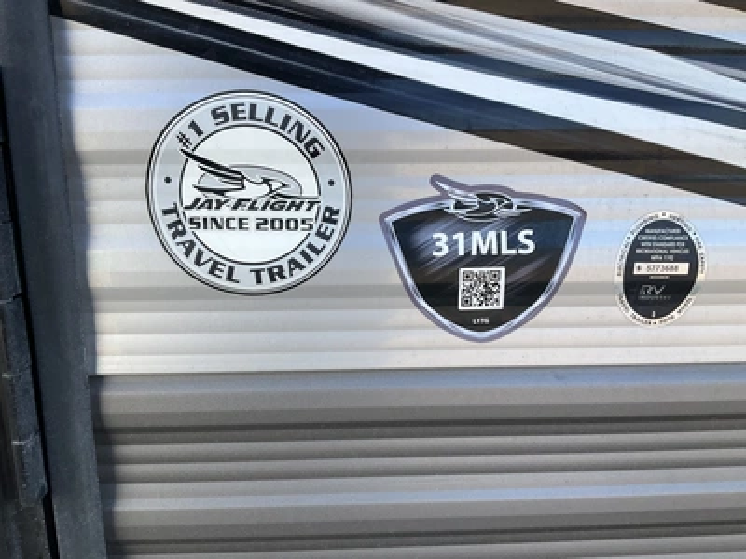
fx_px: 625
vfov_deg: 48.2
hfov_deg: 61.7
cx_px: 373
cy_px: 280
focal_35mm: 29
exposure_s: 1/389
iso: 25
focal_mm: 3
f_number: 1.8
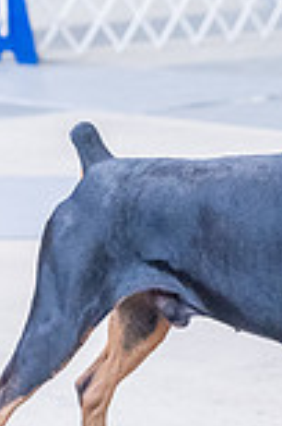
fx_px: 2419
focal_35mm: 205
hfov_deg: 6.6
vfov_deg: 10.0
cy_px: 55
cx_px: 296
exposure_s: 1/320
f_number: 4
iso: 6400
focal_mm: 70
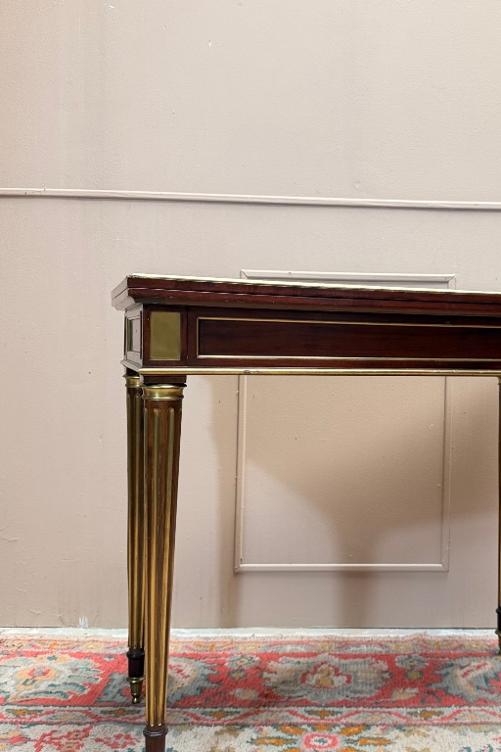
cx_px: 370
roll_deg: -0.7
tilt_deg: -2.6
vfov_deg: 49.6
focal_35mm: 39
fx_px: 814
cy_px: 369
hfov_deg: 33.6
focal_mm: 6.76
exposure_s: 1/50
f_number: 1.78
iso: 320
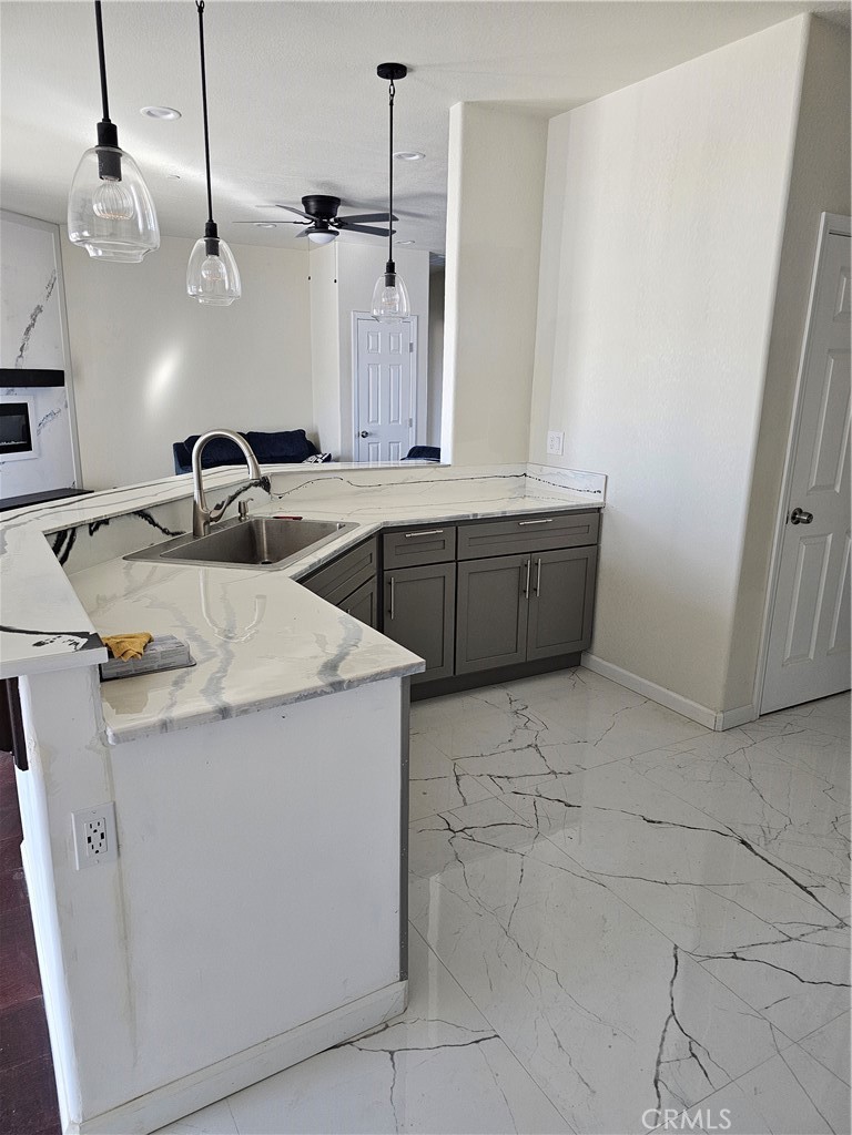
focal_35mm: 23
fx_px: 755
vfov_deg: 73.9
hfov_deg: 58.9
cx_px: 426
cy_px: 568
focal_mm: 6.3
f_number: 1.7
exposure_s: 1/120
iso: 320
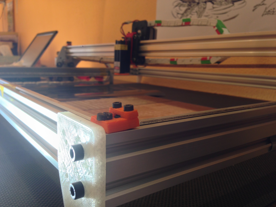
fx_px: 263
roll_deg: -1.0
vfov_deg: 42.9
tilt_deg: -9.0
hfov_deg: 55.4
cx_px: 138
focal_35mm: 33
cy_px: 104
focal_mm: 4.12
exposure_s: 1/30
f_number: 2.4
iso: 50
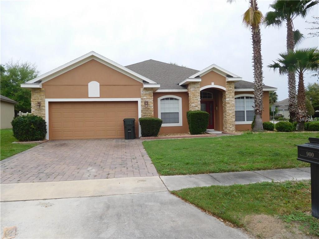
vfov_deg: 54.9
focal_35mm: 25
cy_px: 120
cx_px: 160
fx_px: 230
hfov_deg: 69.4
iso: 125
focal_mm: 4.5
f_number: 3.4
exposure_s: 1/500
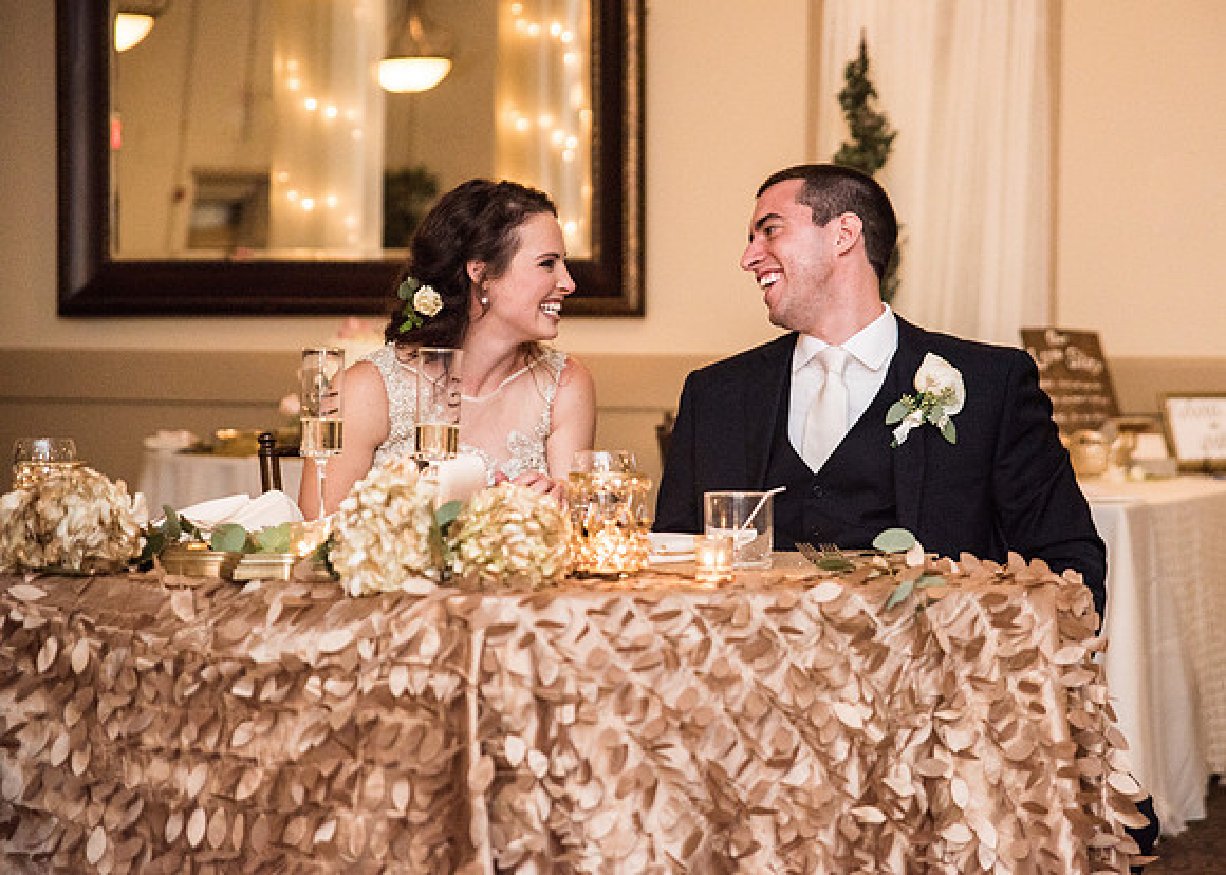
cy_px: 391
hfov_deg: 24.5
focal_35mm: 81
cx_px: 726
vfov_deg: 17.6
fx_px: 2823
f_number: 2.8
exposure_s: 1/200
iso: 1000
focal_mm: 70
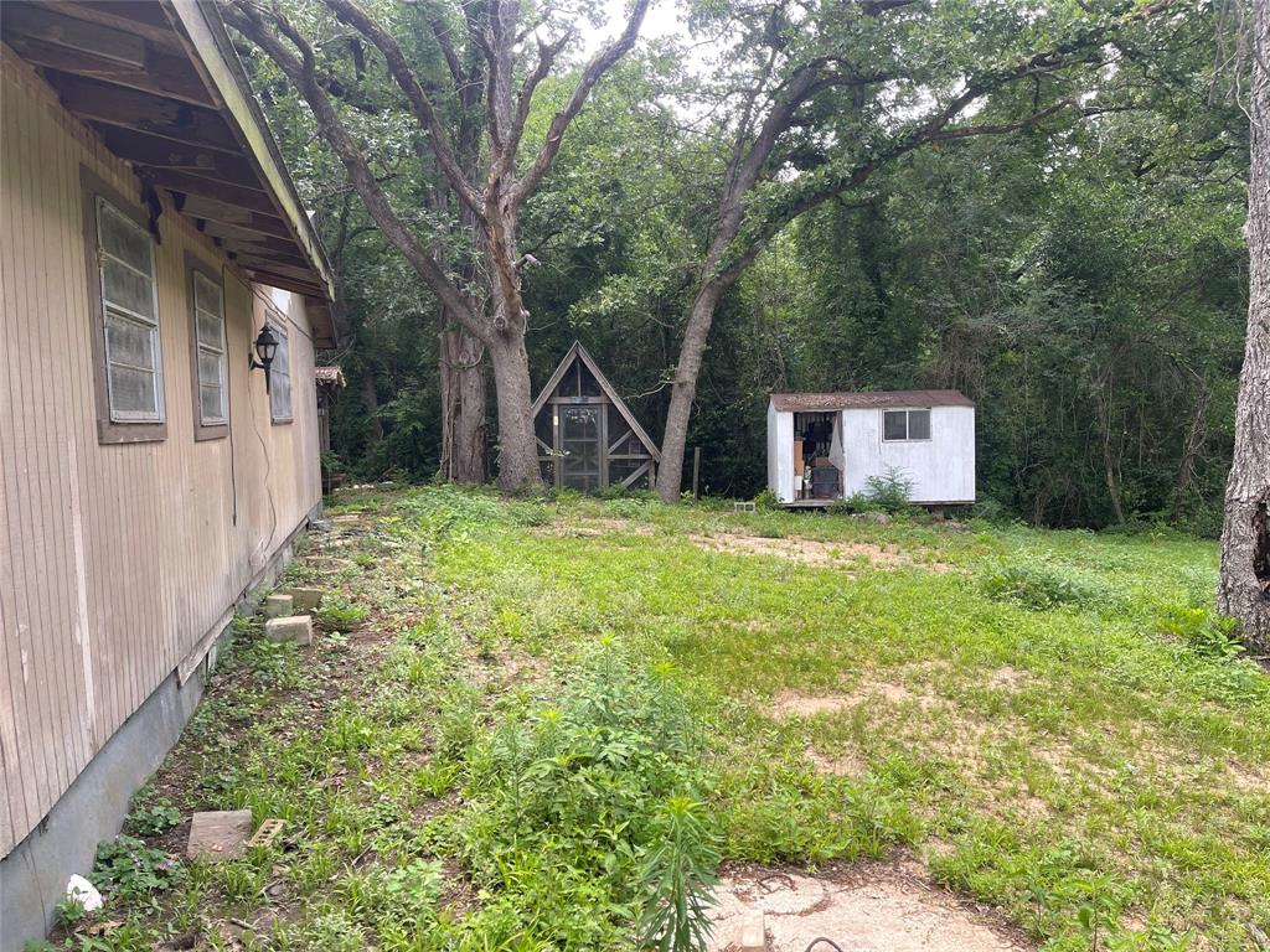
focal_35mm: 25
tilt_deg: -4.1
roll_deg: +1.3
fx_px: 917
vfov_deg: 54.9
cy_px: 476
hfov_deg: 69.4
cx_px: 635
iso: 32
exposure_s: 1/261
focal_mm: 5.1
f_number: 1.6
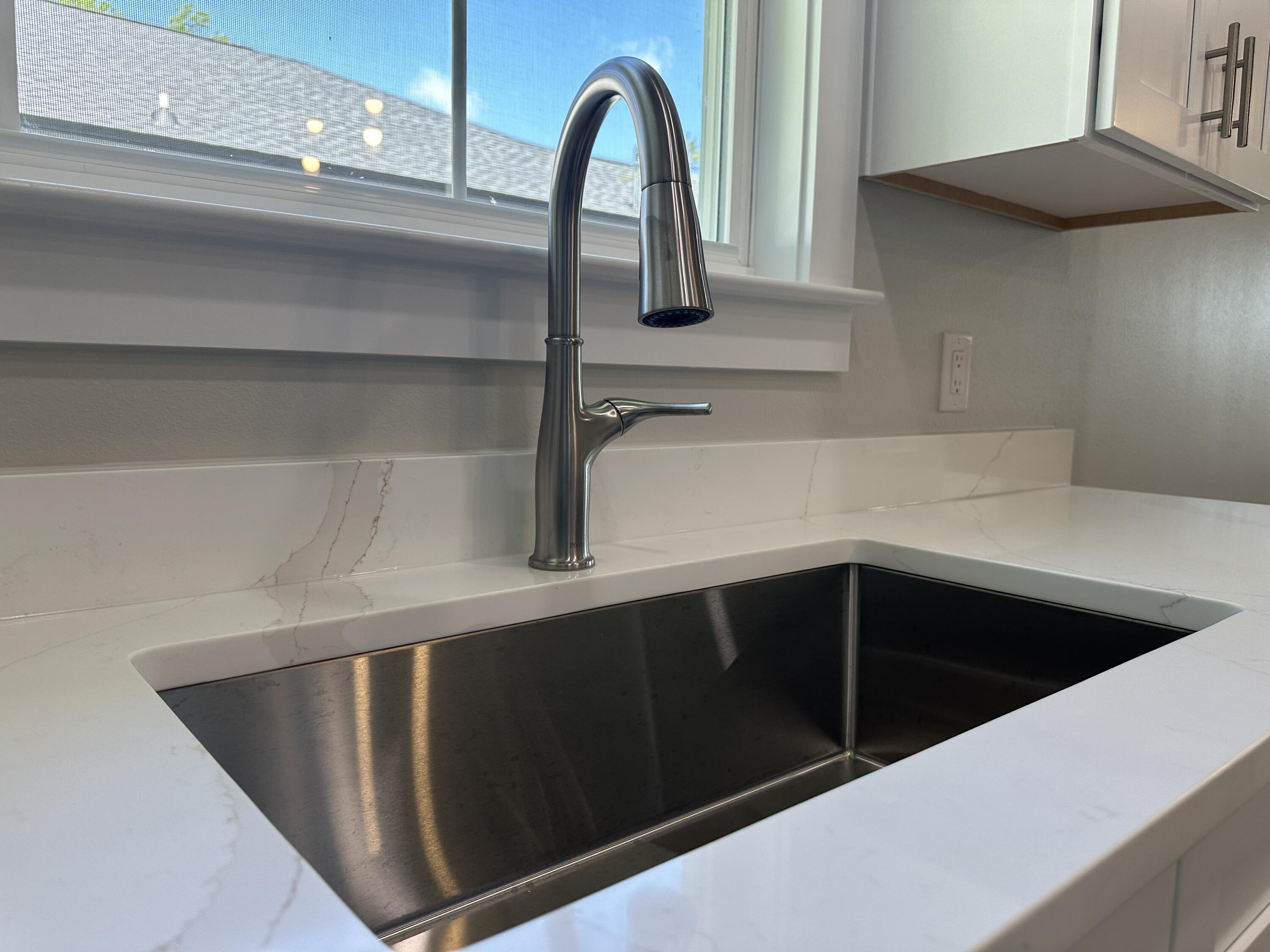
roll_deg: -1.1
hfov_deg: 71.6
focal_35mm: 24
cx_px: 635
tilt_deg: -5.7
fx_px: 881
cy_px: 476
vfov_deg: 56.8
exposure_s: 1/156
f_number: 1.78
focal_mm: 6.86
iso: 100
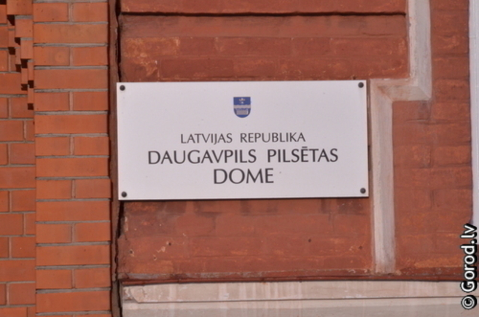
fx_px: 2688
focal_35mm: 202
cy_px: 158
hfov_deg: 10.2
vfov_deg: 6.7
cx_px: 240
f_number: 32
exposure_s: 1/160
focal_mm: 135
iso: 1000
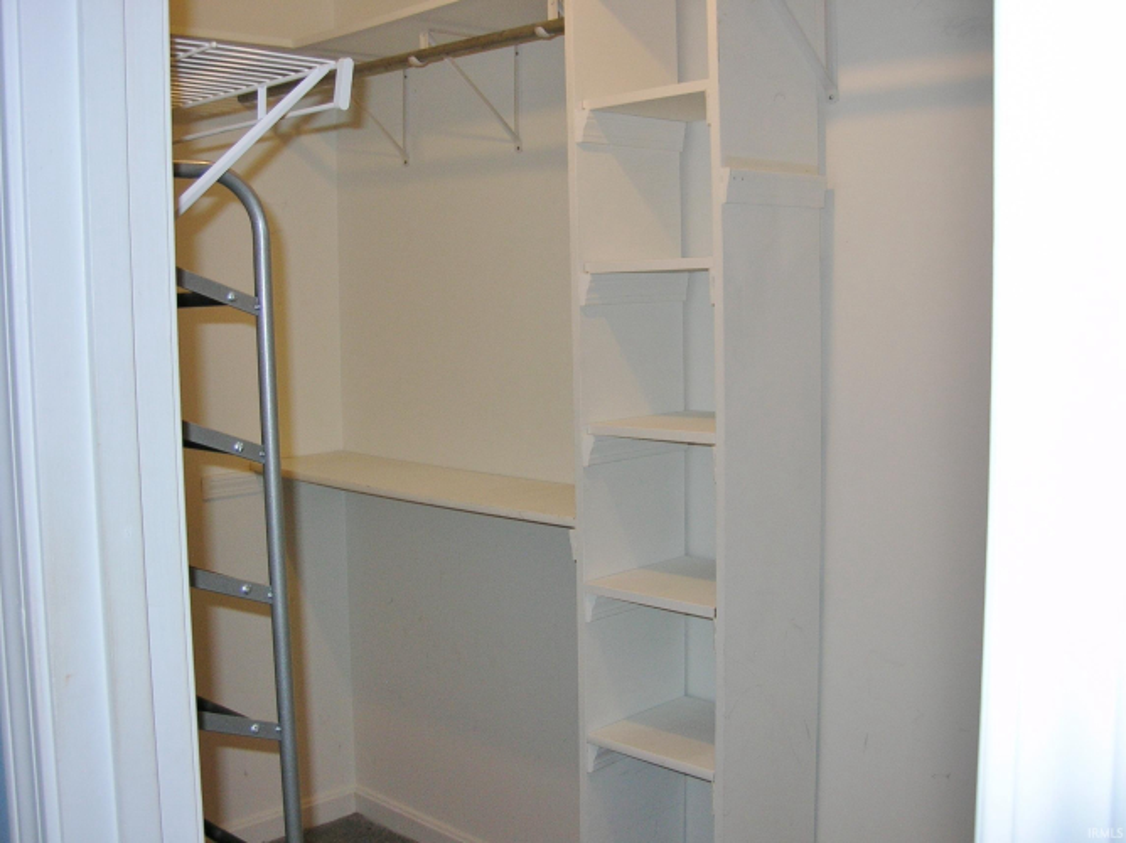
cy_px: 422
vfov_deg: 34.3
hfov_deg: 44.8
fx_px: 1365
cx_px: 563
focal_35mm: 42
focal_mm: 6.9
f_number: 2.8
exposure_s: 1/60.1
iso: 50
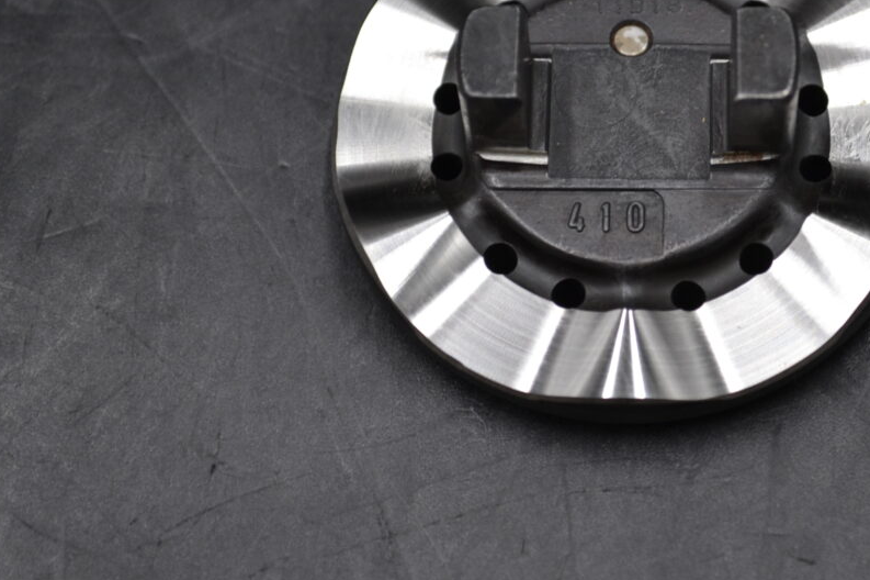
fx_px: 2633
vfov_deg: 12.5
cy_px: 144
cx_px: 645
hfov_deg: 18.6
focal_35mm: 109
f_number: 5.3
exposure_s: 1/80
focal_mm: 48
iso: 400
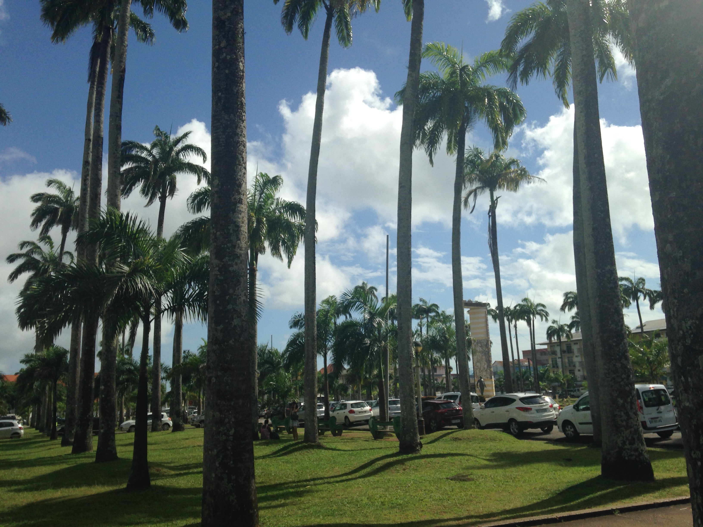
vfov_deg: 42.9
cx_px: 352
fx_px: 670
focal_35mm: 33
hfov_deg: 55.4
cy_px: 264
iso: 50
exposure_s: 1/3012
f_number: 2.4
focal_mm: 4.12
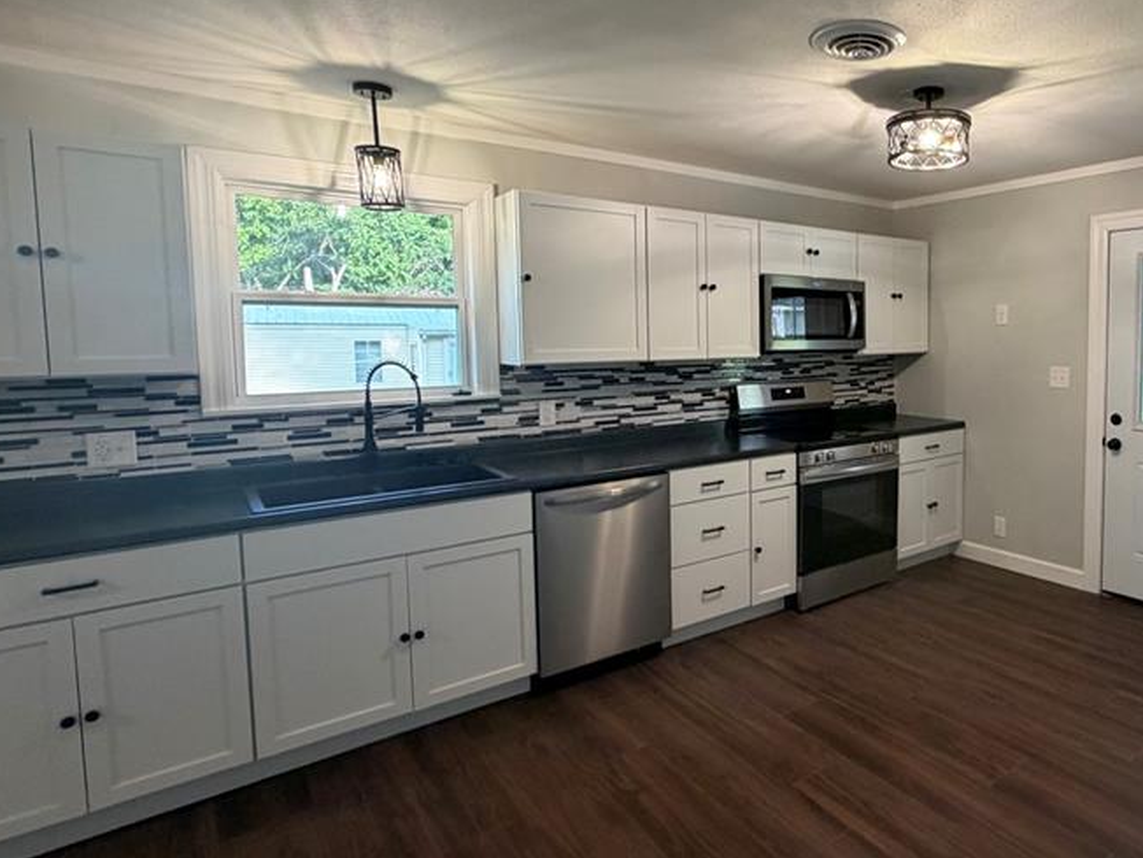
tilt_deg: -3.1
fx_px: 726
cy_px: 383
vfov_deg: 60.9
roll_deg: +0.1
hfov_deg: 72.4
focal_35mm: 22
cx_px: 822
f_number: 2.2
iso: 250
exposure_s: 1/120
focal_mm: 2.22
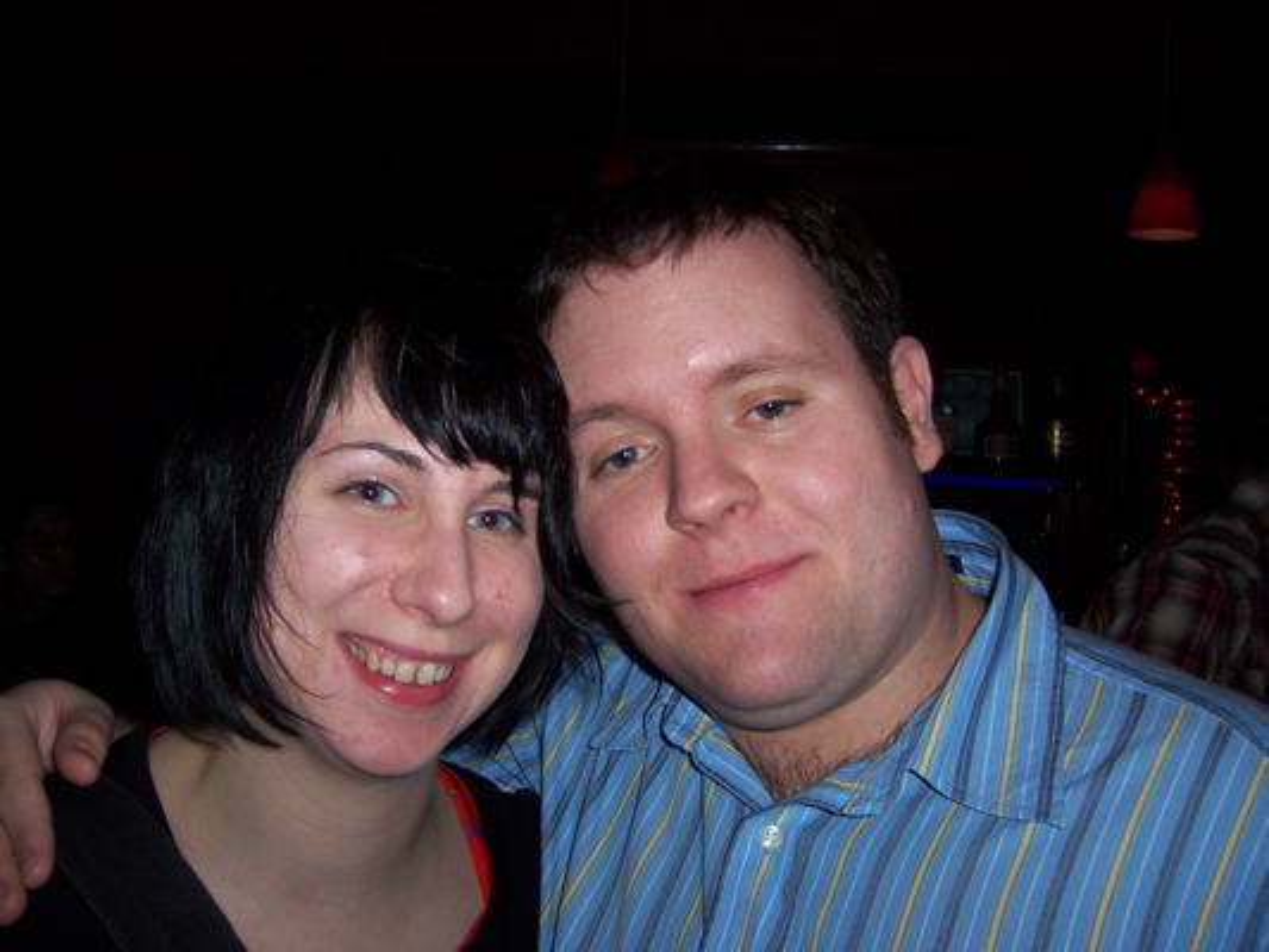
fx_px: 1320
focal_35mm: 36
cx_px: 634
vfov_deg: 39.7
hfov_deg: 51.3
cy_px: 476
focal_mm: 6.2
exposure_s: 1/60
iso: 125
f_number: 2.8
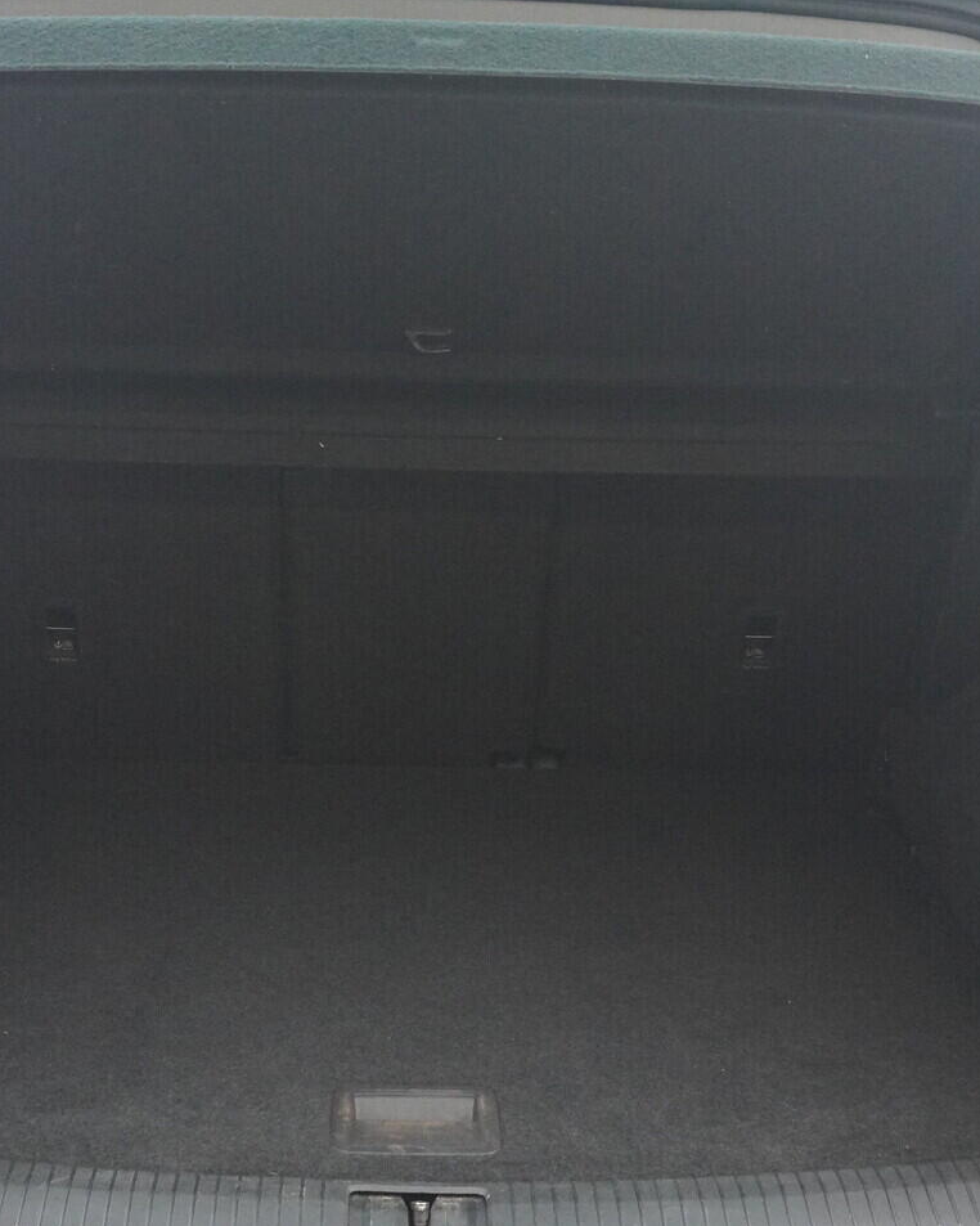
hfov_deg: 29.6
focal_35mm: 51
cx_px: 422
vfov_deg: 36.7
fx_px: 1850
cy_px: 613
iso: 6400
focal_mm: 24
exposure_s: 1/250
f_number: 5.6
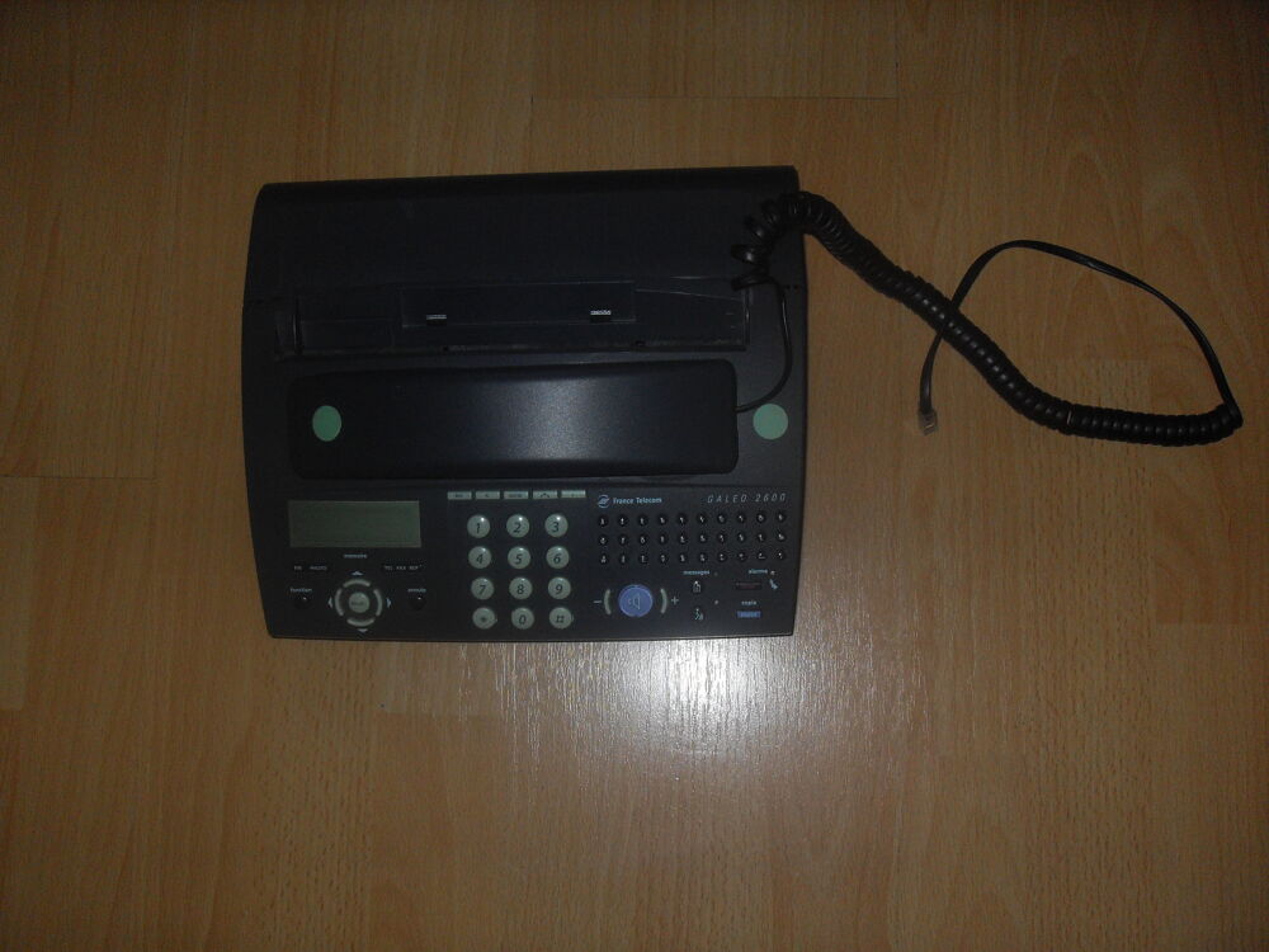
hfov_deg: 50.1
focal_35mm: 37
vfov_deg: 38.7
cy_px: 476
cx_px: 634
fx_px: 1356
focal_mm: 6.3
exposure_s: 1/45
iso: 100
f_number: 2.8
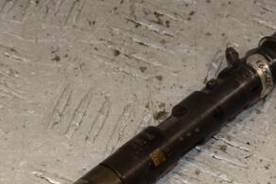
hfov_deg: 7.2
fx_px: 2198
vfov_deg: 4.8
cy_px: 138
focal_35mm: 287
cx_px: 132
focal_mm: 92
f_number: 9
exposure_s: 1/200
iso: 800
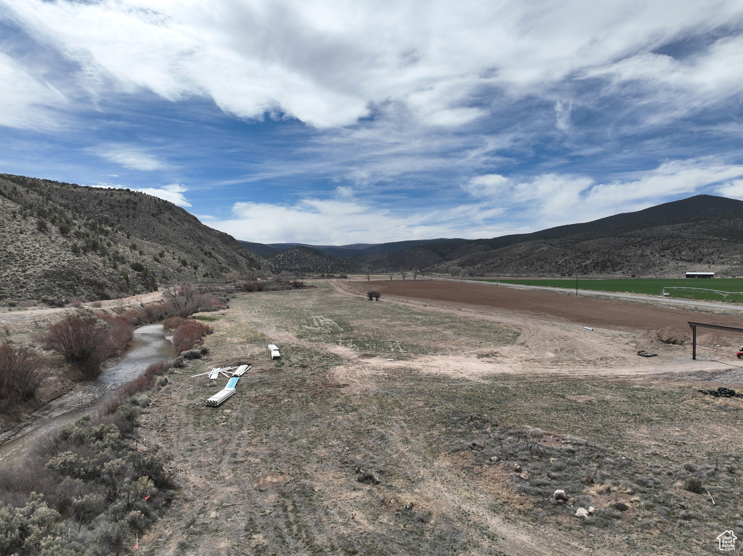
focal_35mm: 24
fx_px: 515
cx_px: 372
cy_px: 278
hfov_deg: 71.6
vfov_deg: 56.8
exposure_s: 1/3200
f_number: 2.8
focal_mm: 12.29
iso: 110
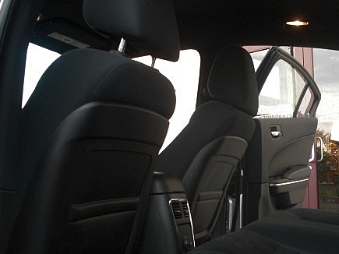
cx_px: 244
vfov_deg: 27.5
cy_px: 132
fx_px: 519
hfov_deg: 35.6
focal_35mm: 53
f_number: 2.8
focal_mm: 6.3
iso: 400
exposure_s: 1/100
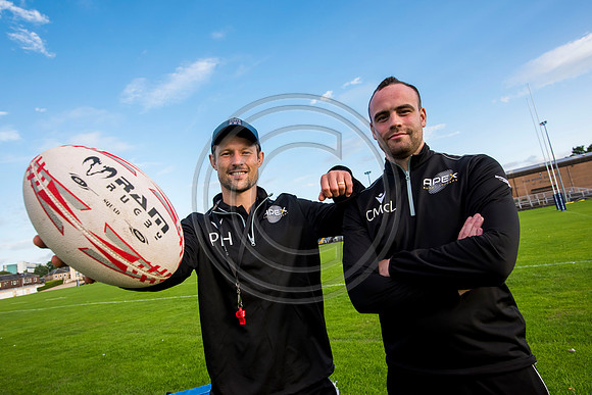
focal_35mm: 20
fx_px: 329
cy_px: 198
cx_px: 296
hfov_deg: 84.0
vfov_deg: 62.0
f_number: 5.6
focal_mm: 20
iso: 640
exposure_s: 1/640
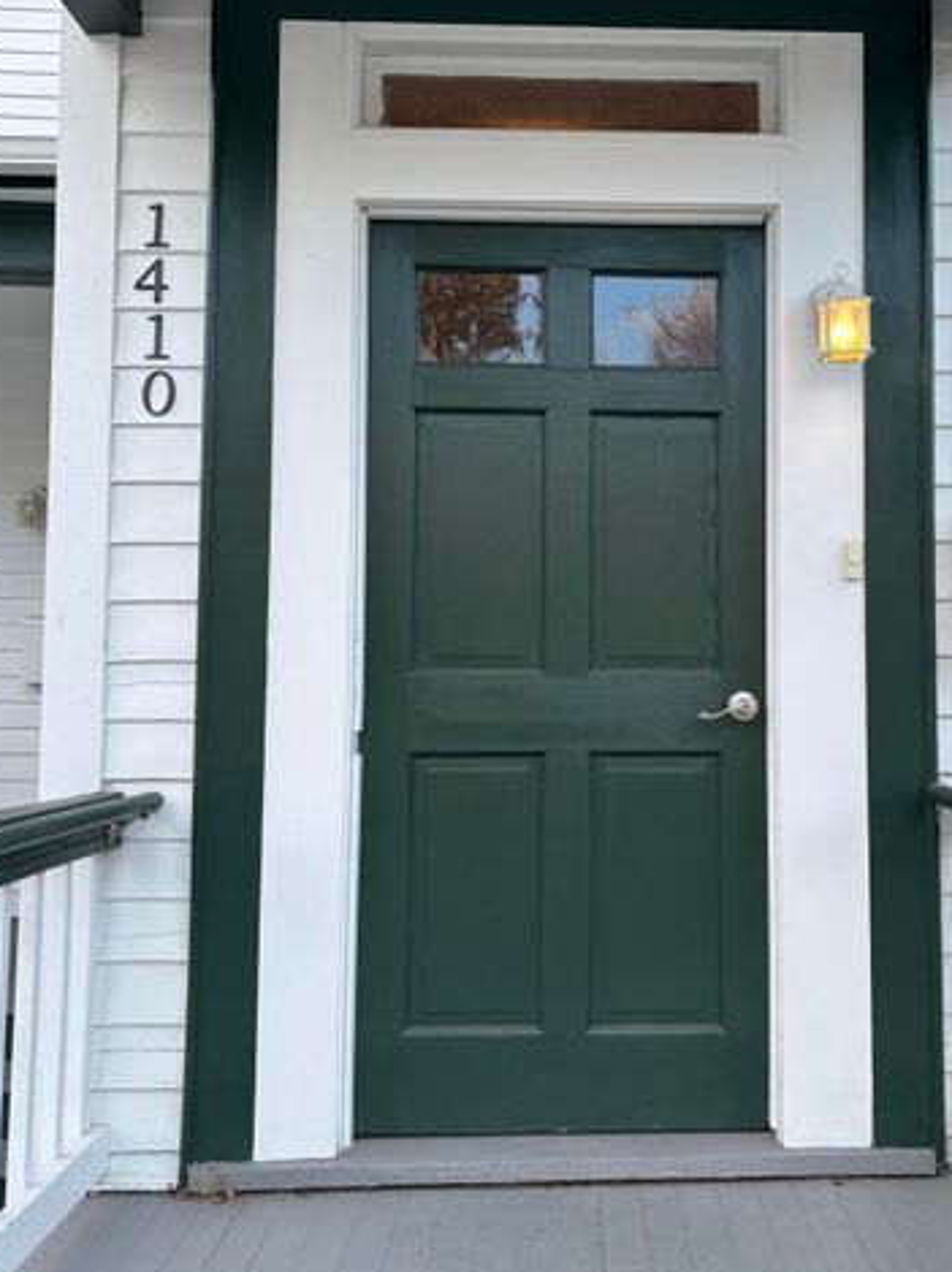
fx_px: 1359
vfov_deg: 50.1
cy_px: 590
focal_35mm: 37
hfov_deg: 38.2
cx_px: 637
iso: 50
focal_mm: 5.96
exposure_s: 1/296
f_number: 1.6
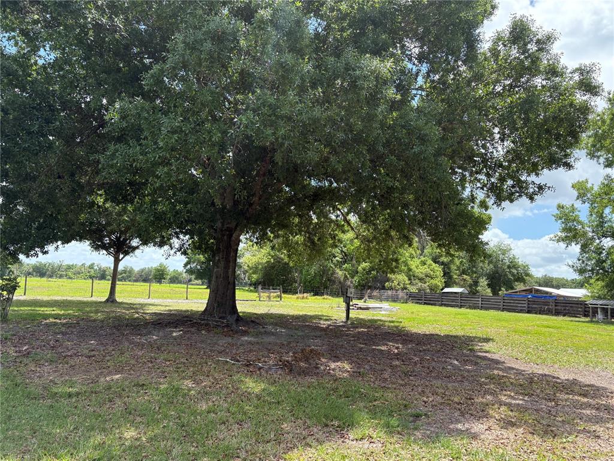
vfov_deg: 53.1
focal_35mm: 26
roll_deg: -2.5
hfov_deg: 67.3
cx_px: 307
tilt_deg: +8.3
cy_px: 230
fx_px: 461
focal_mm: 5.96
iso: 64
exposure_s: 1/1667
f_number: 1.6
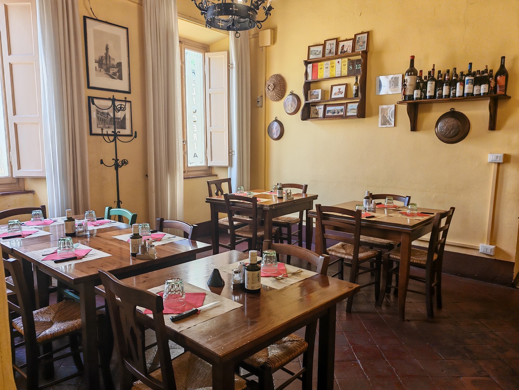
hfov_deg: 67.3
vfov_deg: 53.1
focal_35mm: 26
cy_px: 195
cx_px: 260
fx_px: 390
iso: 100
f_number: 1.6
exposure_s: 1/100
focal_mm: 5.4
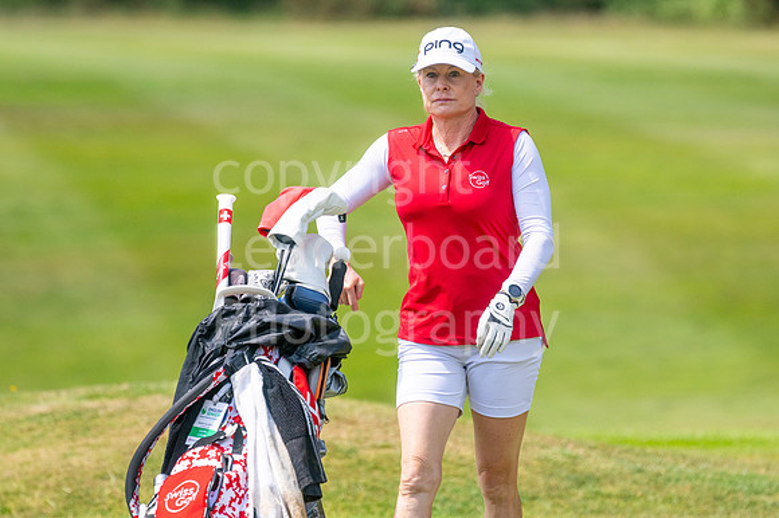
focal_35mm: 450
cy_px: 259
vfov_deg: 3.1
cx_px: 390
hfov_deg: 4.6
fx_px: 9732
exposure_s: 1/2000
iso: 320
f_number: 5
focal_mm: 300
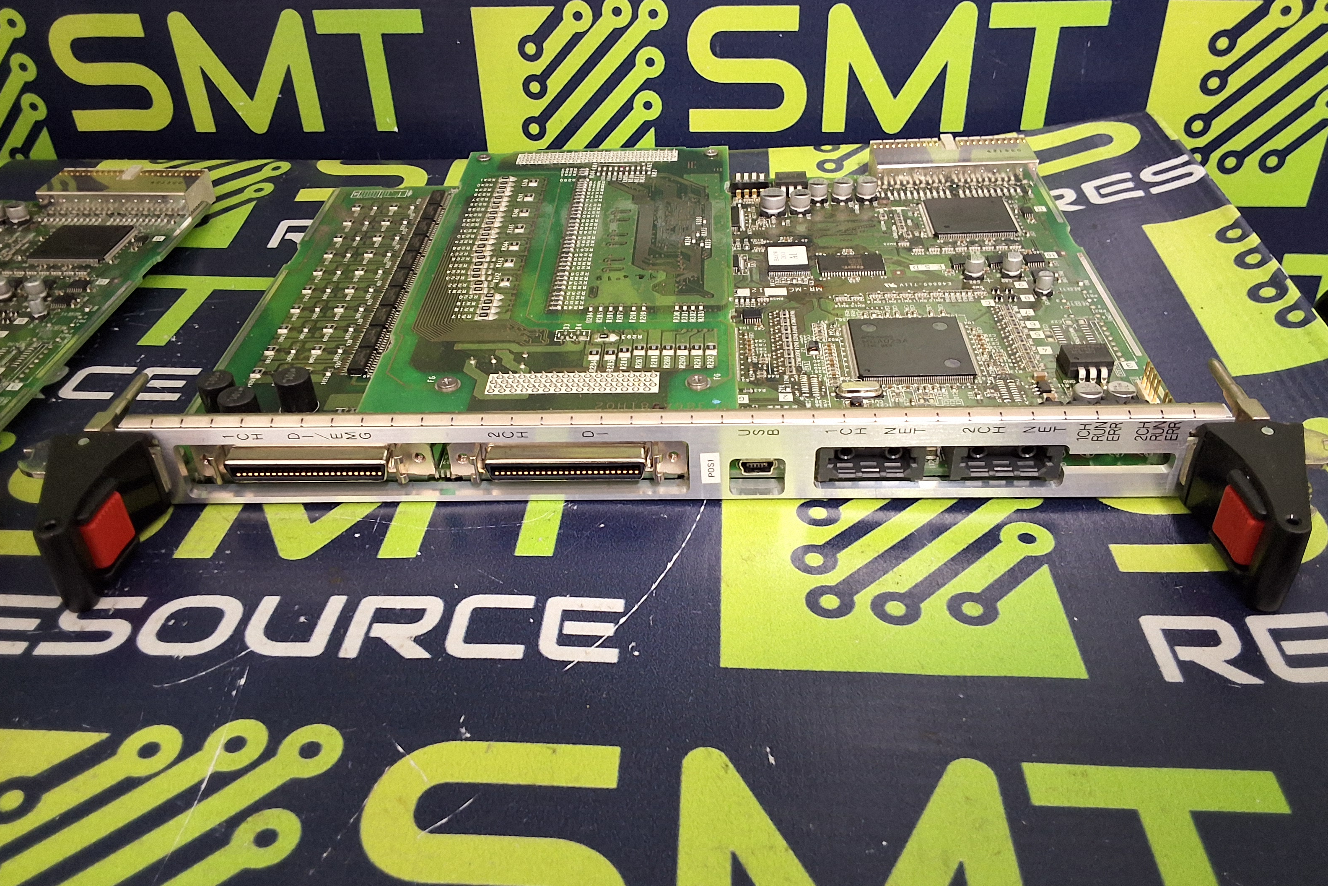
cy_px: 451
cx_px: 666
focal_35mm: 30
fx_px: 1107
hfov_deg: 61.9
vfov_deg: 43.6
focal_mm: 2.91
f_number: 1.9
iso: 250
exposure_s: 1/24
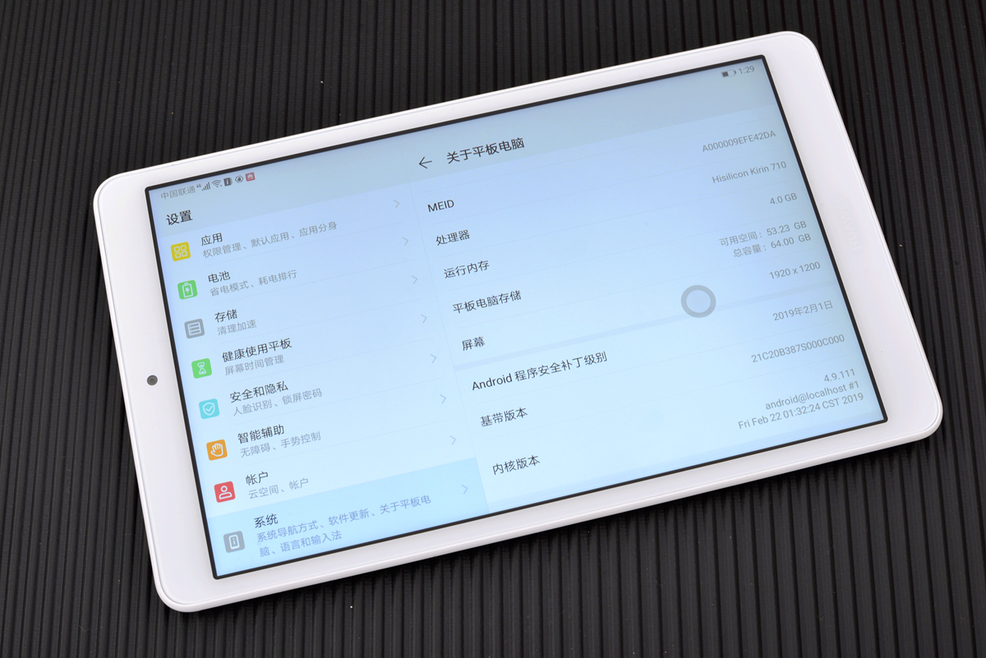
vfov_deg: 27.0
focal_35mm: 50
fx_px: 1370
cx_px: 493
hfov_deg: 39.6
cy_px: 329
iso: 400
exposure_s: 1/10
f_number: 16
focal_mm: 50
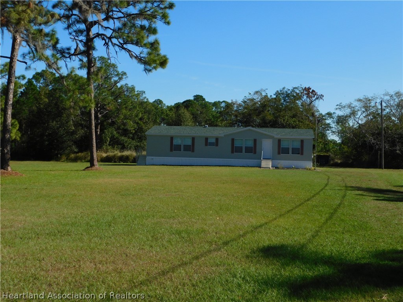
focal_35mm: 45
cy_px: 151
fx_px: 524
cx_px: 202
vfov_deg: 32.2
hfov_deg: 42.1
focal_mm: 8
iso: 125
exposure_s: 1/1500
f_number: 3.7
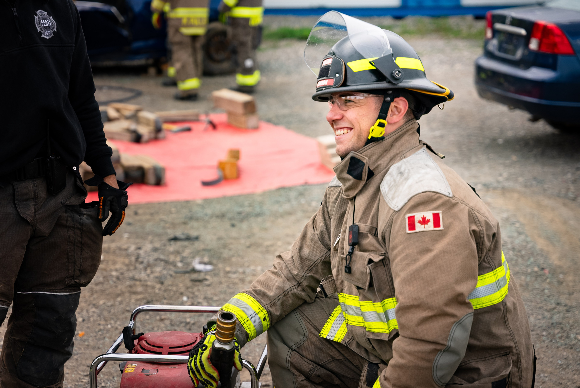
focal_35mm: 77
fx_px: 1241
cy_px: 206
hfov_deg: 26.3
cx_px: 261
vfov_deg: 17.7
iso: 100
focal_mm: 70
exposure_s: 1/1250
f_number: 2.8
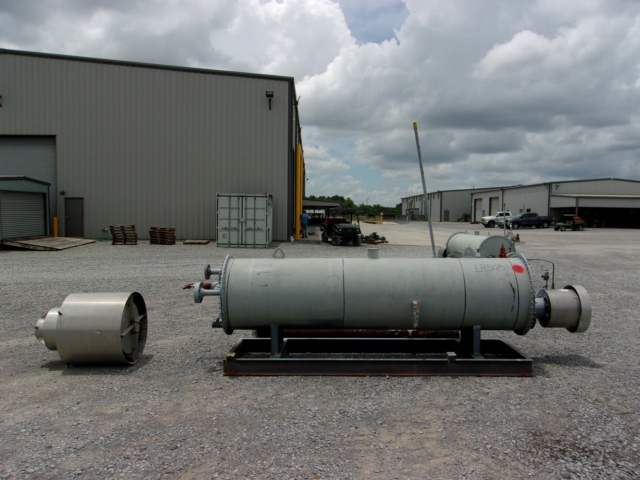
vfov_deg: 51.4
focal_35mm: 27
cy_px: 240
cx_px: 320
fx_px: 499
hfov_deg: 65.3
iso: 80
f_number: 10.4
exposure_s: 1/280
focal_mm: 4.9
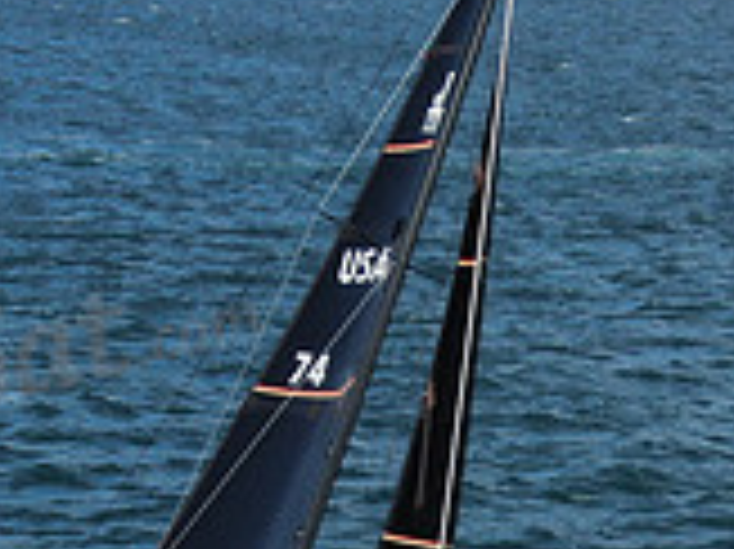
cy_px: 583
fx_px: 3623
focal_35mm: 171
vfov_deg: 8.6
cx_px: 527
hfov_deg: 11.5
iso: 100
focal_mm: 8.6
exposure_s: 1/1000
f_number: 3.8
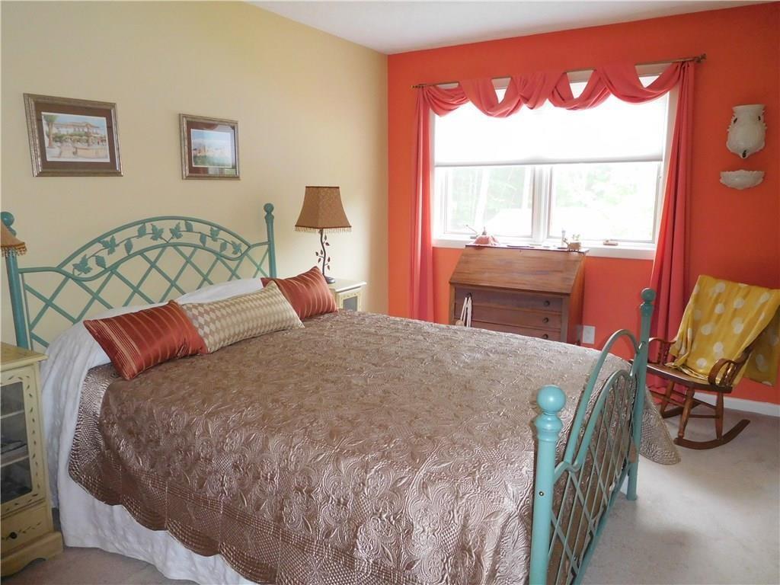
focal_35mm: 25
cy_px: 292
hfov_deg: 69.4
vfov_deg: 54.9
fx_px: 563
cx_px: 390
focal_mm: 4.5
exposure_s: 1/30
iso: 280
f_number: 3.4
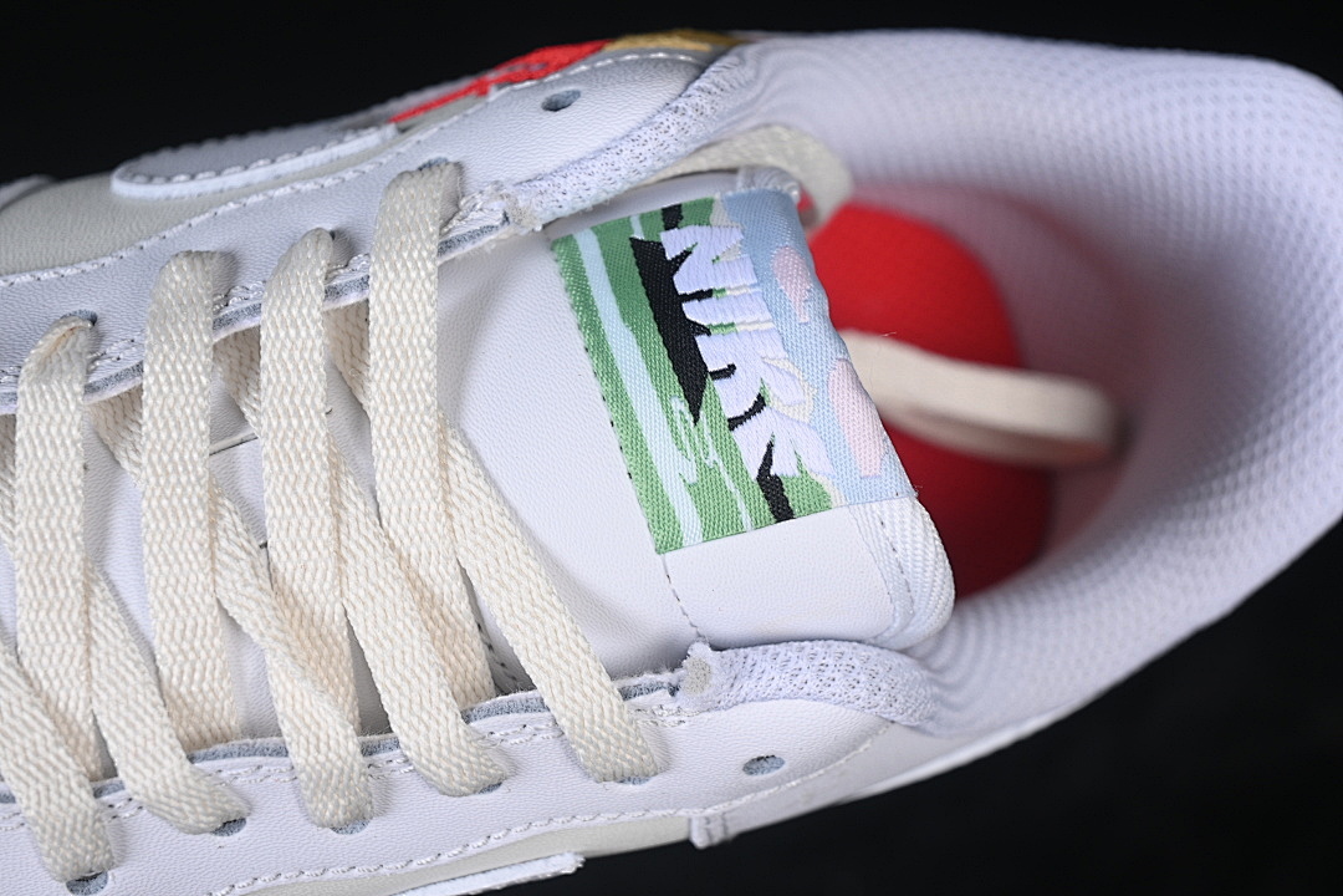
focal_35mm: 75
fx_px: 2798
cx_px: 672
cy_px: 448
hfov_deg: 27.0
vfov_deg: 18.2
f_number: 7.1
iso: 160
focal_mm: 50
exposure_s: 1/80
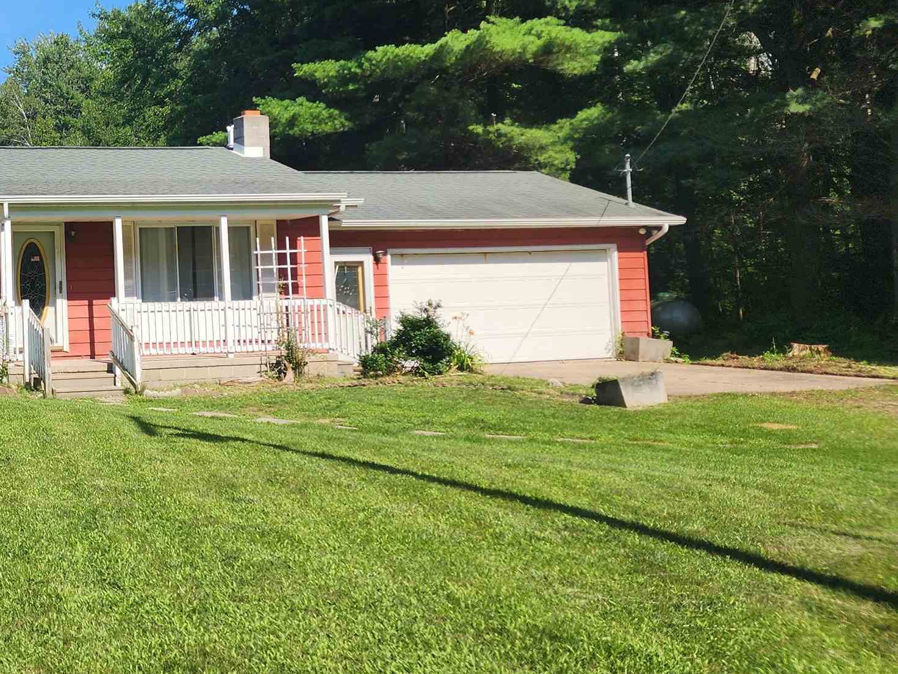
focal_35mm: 48
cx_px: 15
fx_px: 1245
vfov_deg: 30.0
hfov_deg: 36.0
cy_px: 214
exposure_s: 1/1038
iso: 12
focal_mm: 6.4
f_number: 1.8
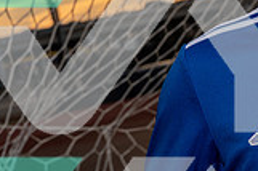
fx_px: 1289
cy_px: 49
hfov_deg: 11.2
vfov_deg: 7.6
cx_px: 329
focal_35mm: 180
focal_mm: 50
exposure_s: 1/250
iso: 100
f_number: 8
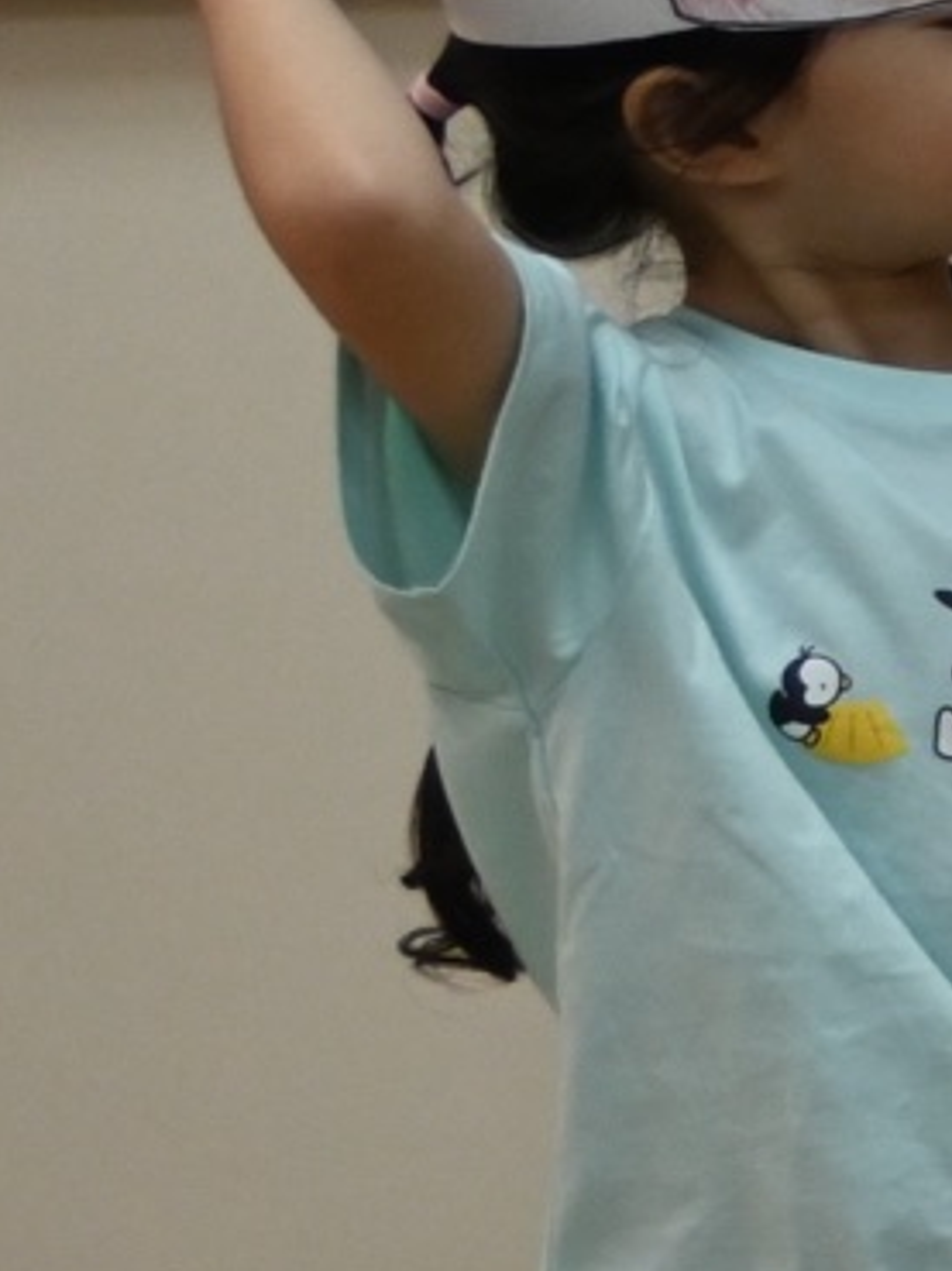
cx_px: 3949
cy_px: 543
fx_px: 8595
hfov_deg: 5.5
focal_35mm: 234
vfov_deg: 8.5
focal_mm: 25
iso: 400
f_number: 4.2
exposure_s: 1/200
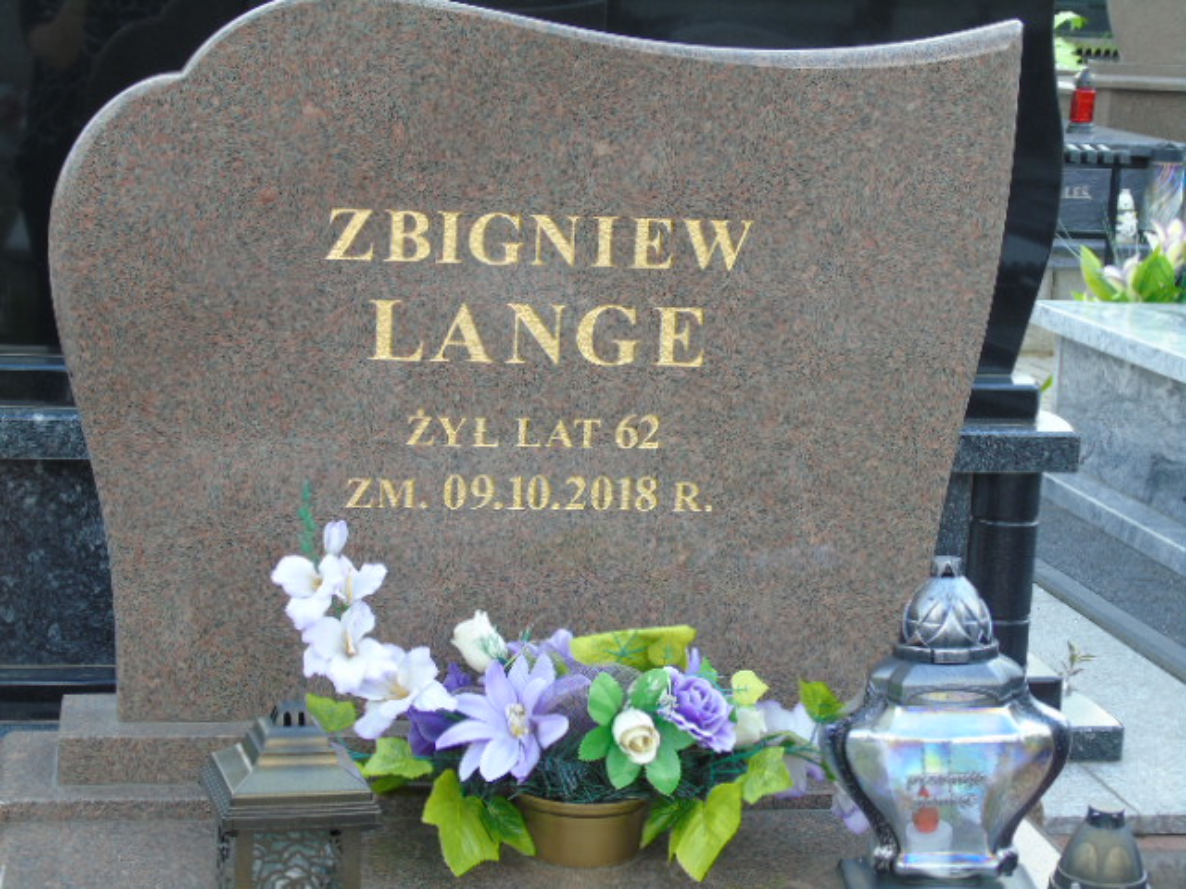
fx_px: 2433
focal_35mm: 71
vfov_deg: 20.7
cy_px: 444
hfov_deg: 27.4
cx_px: 593
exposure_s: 1/80
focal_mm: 13
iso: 80
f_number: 4.7
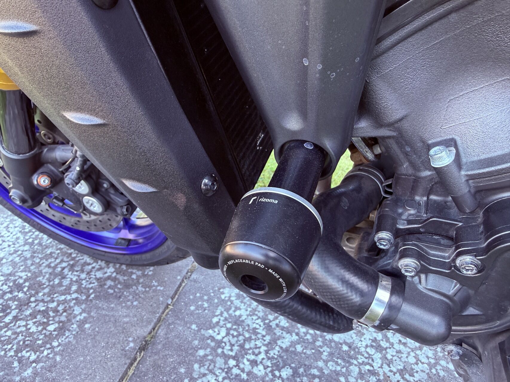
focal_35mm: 24
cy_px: 191
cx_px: 255
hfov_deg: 71.6
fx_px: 354
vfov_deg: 56.8
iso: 200
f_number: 2.2
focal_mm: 2.22
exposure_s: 1/99
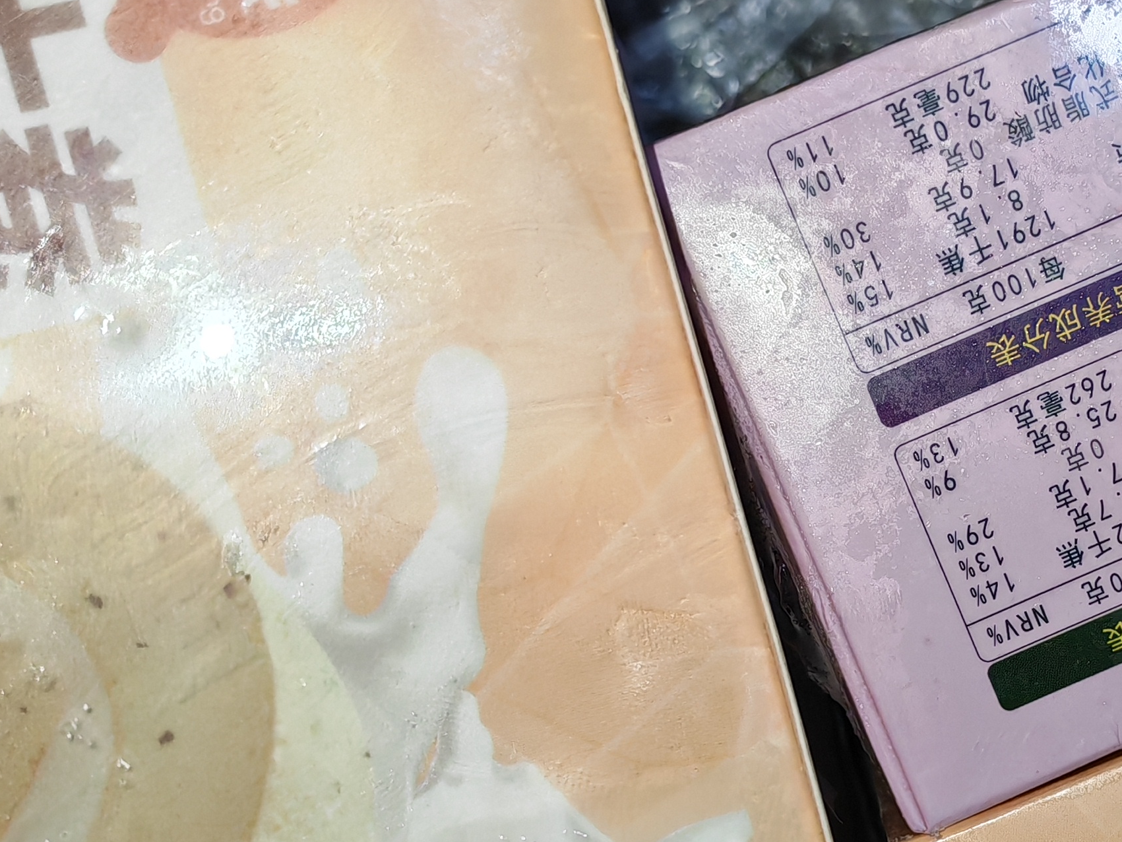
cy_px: 637
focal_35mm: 65
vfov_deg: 22.4
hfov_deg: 29.1
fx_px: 2107
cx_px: 921
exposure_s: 1/200
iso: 500
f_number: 1.95
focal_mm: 5.52
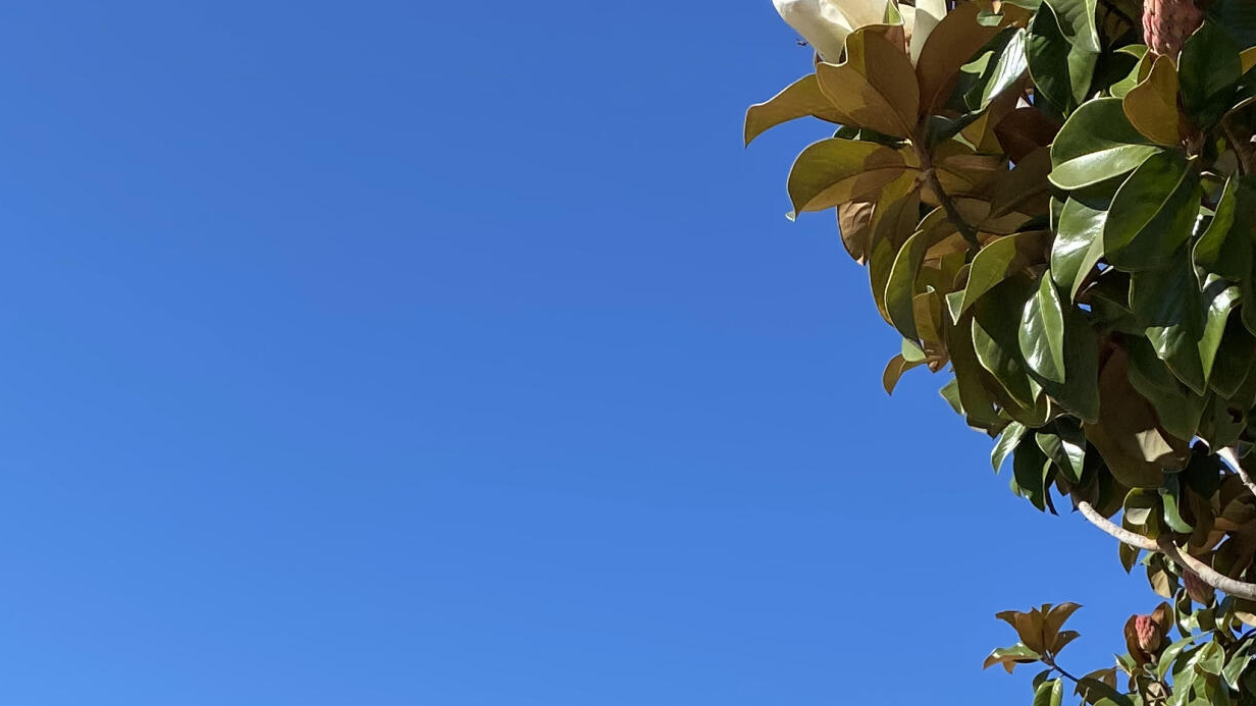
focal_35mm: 69
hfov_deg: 30.2
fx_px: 2298
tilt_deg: +6.3
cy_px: 1098
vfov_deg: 15.9
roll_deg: -1.6
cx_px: 879
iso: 32
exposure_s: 1/3497
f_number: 1.8
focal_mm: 4.25
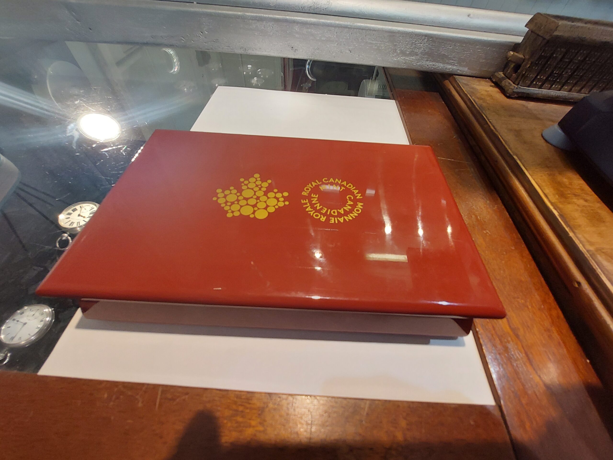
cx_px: 306
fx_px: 230
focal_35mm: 13
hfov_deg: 106.2
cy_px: 230
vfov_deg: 89.9
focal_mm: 1.74
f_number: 2.2
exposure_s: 1/50
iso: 80
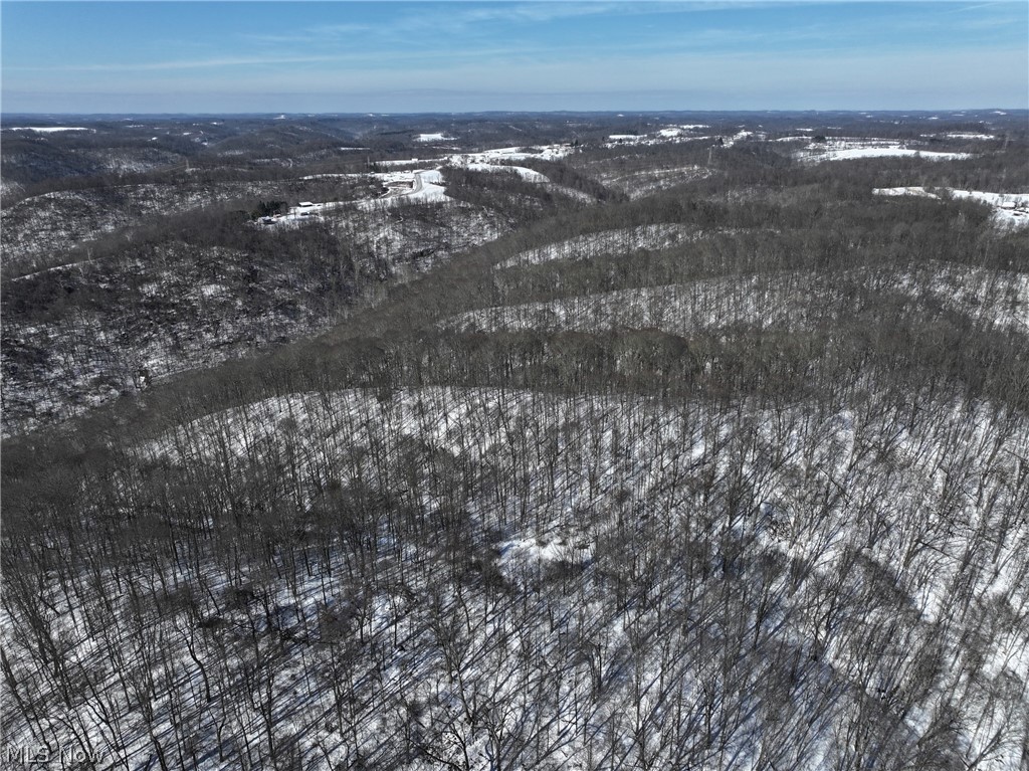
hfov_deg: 71.6
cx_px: 514
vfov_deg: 56.8
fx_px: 713
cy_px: 386
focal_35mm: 24
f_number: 2.8
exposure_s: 1/3200
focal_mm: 12.29
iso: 100
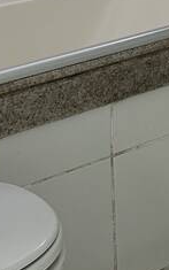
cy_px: -160
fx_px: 862
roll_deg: -0.5
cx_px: 400
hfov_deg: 9.9
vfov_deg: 16.0
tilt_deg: -3.4
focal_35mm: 117
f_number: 1.78
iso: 125
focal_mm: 6.86
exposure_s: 1/122
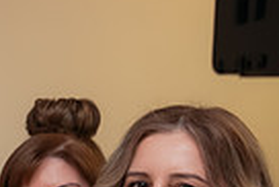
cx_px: -259
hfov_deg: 11.4
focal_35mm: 165
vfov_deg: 8.2
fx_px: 1280
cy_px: 272
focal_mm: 30
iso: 1600
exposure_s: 1/200
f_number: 2.8
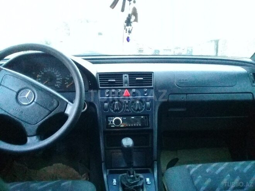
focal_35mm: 31
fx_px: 228
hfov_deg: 58.4
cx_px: 128
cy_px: 96
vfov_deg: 45.4
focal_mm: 3.3
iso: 1250
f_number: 2.2
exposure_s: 1/17
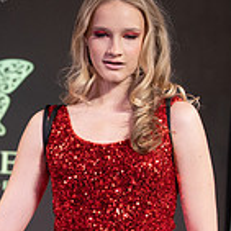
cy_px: 275
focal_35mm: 244
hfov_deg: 6.9
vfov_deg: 7.1
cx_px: -226
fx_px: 1842
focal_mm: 70
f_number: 5.6
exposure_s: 1/400
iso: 2000
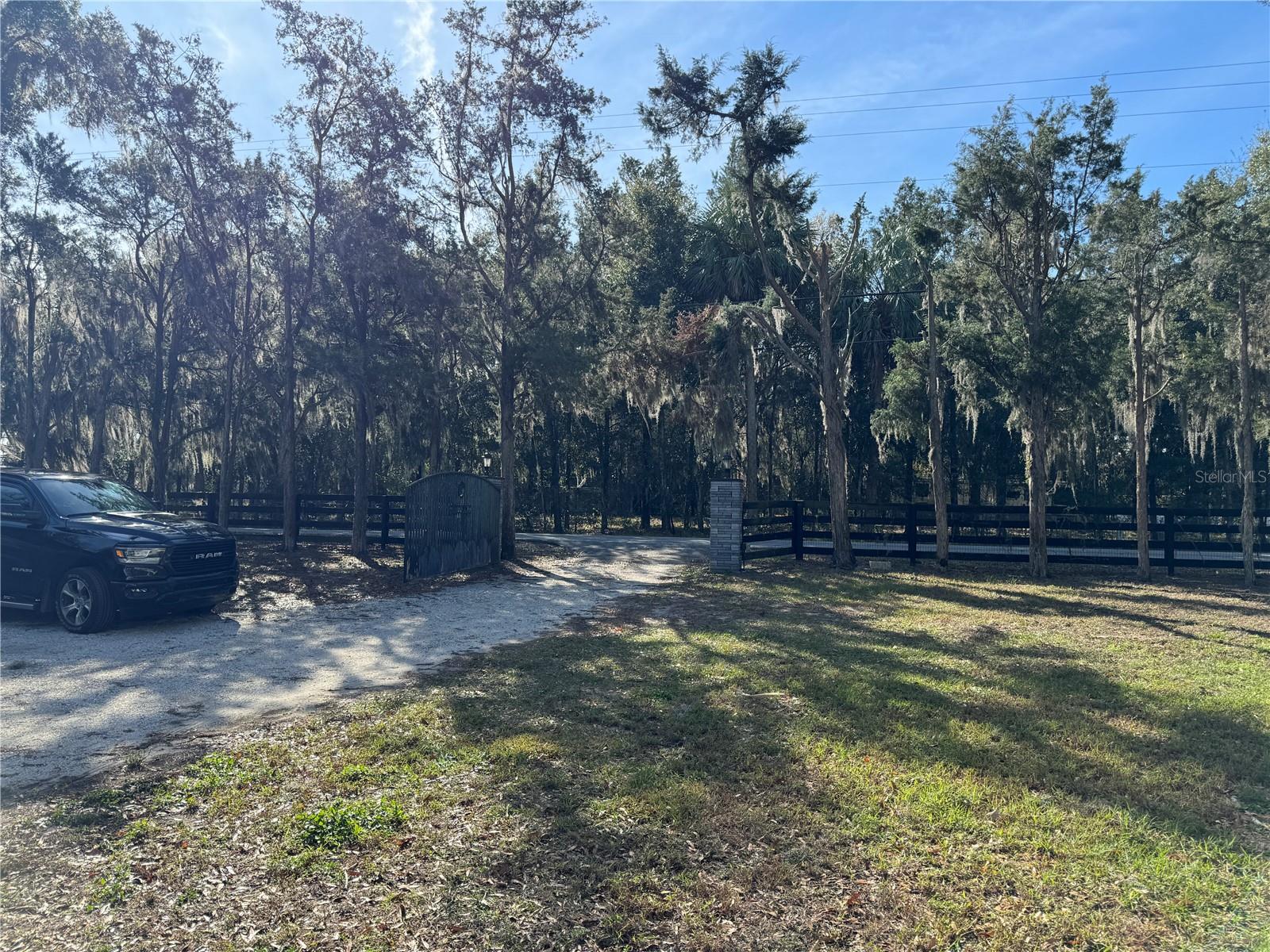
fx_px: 881
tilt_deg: +1.0
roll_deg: -0.8
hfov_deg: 71.6
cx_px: 635
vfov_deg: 56.8
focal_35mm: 24
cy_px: 476
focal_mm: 6.76
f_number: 1.78
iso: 80
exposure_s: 1/1869
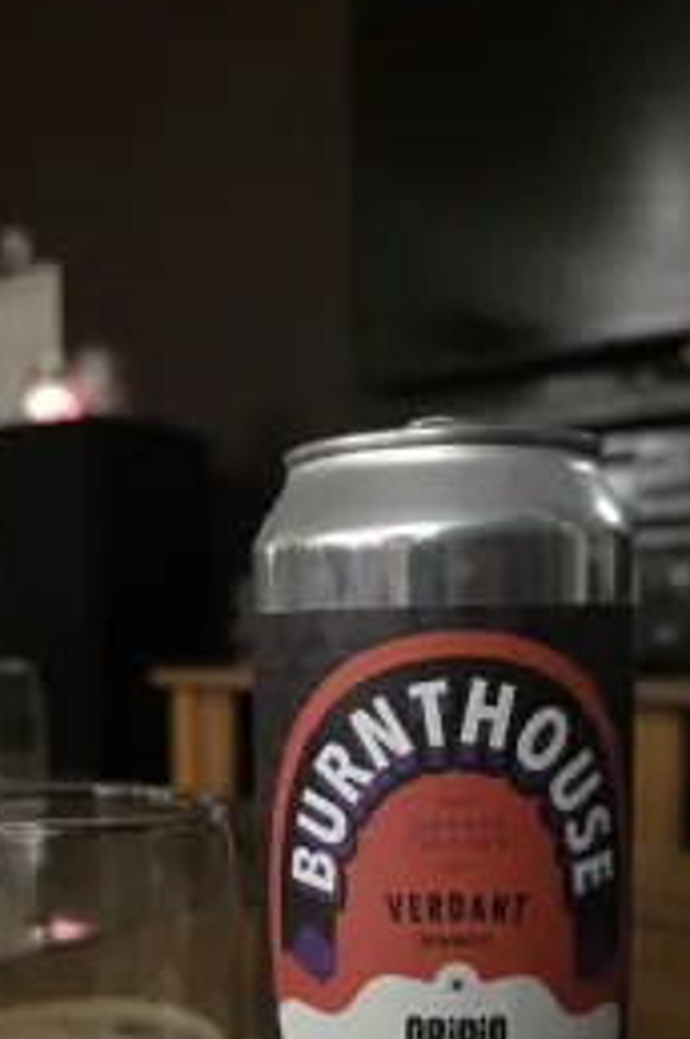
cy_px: 778
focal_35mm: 37
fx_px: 1067
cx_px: 253
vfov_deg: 49.9
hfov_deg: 35.6
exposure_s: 1/16.7
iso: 1600
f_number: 1.7
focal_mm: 6.3
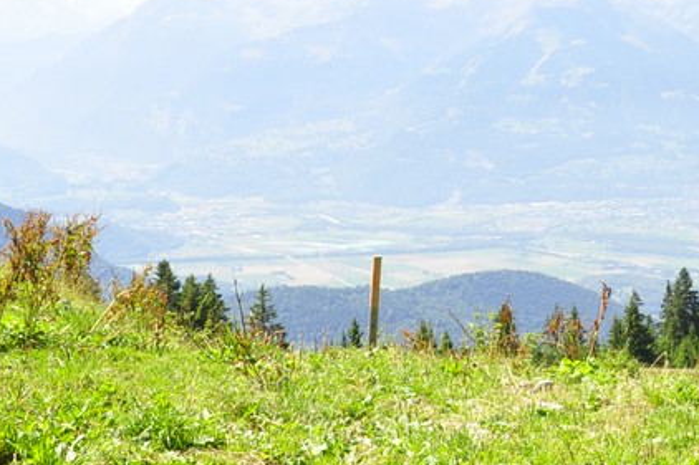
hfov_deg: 24.2
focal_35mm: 80
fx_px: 1553
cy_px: 114
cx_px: 701
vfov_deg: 17.0
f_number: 16
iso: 400
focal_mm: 22
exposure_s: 1/200
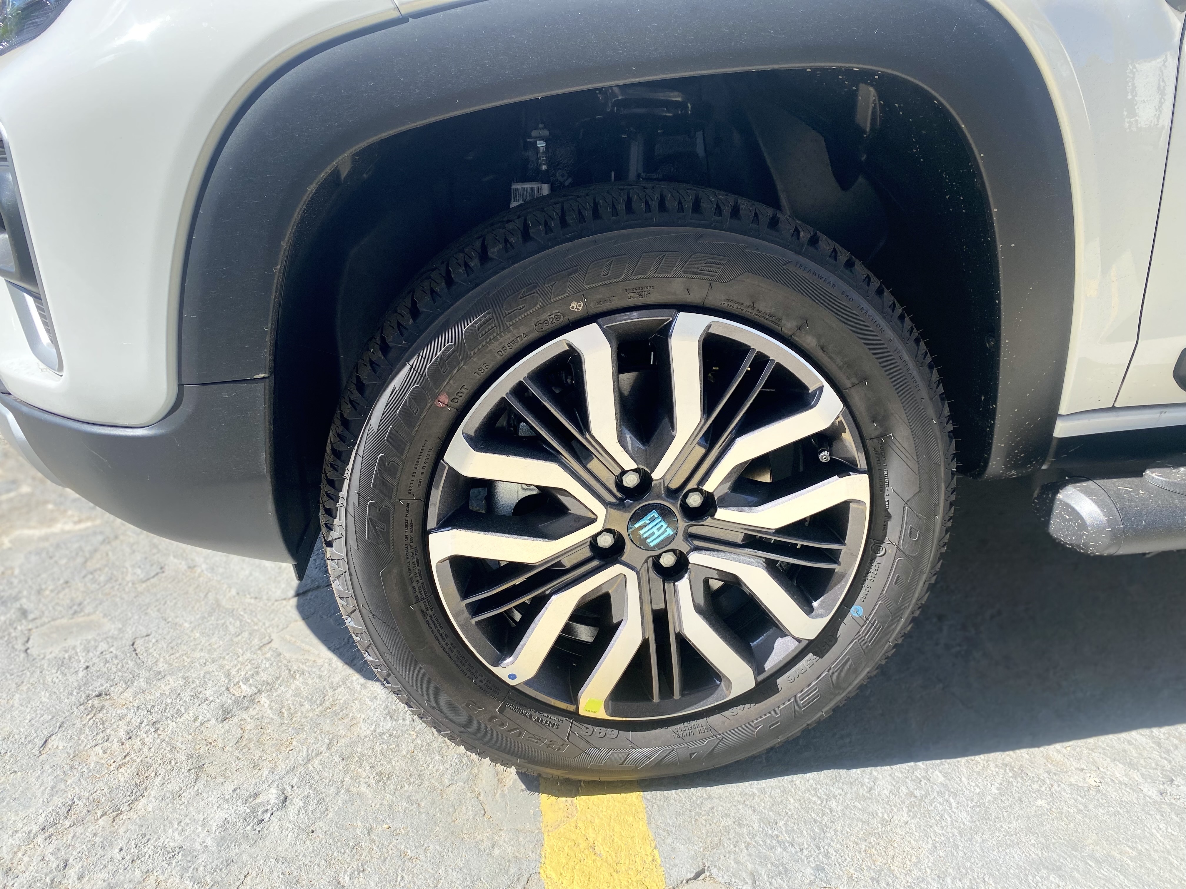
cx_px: 593
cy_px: 444
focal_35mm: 26
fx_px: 891
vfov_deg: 53.1
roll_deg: +1.3
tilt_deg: -21.7
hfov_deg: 67.3
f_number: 1.8
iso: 32
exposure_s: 1/1025
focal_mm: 4.25
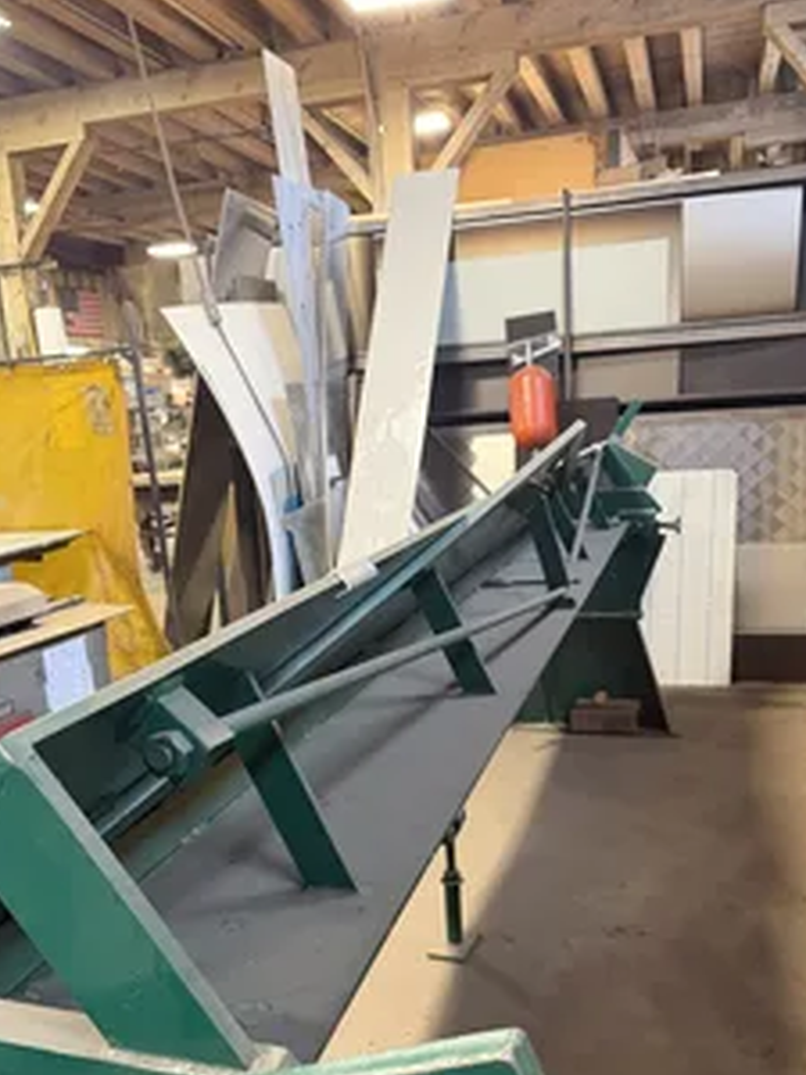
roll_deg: +3.3
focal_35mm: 32
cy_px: 710
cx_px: 351
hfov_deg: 44.1
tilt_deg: -16.9
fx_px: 993
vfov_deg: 55.7
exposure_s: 1/60
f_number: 1.78
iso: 500
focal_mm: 6.76
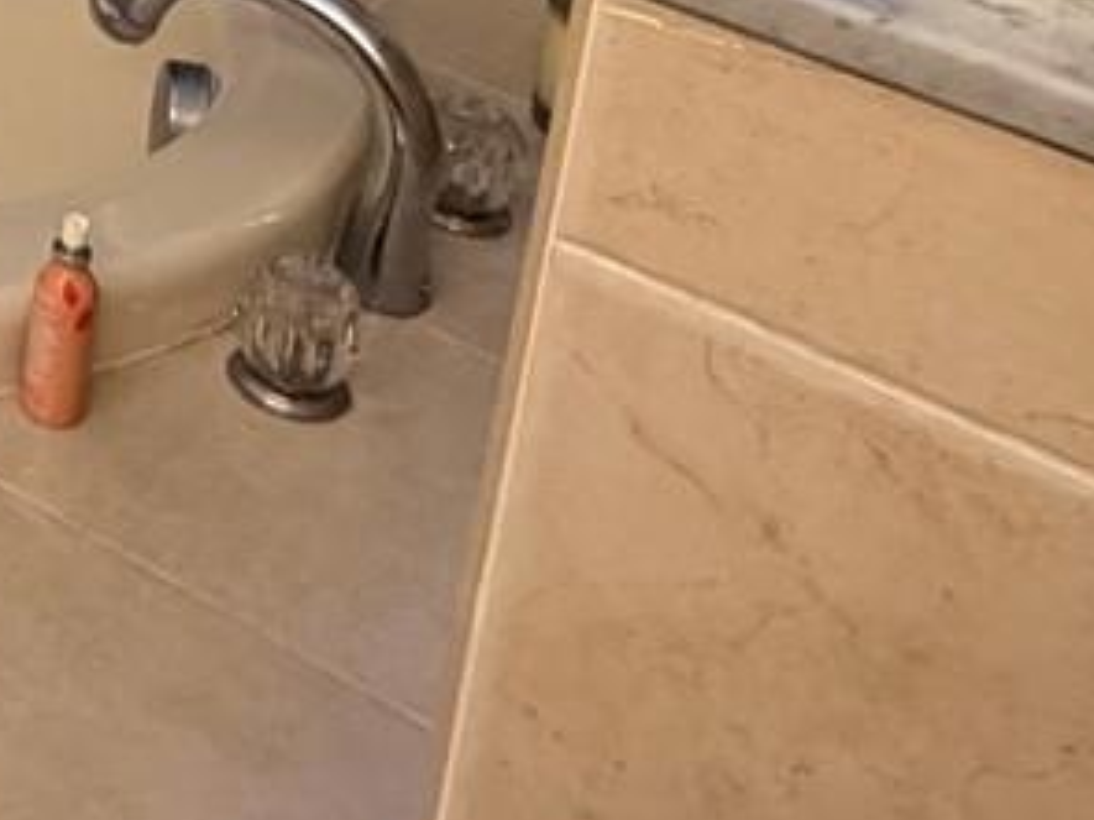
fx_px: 2401
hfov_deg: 21.2
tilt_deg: -12.0
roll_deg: -3.9
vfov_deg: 15.8
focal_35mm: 76
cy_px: -753
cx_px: -590
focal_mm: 2.22
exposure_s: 1/60
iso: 250
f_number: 2.2
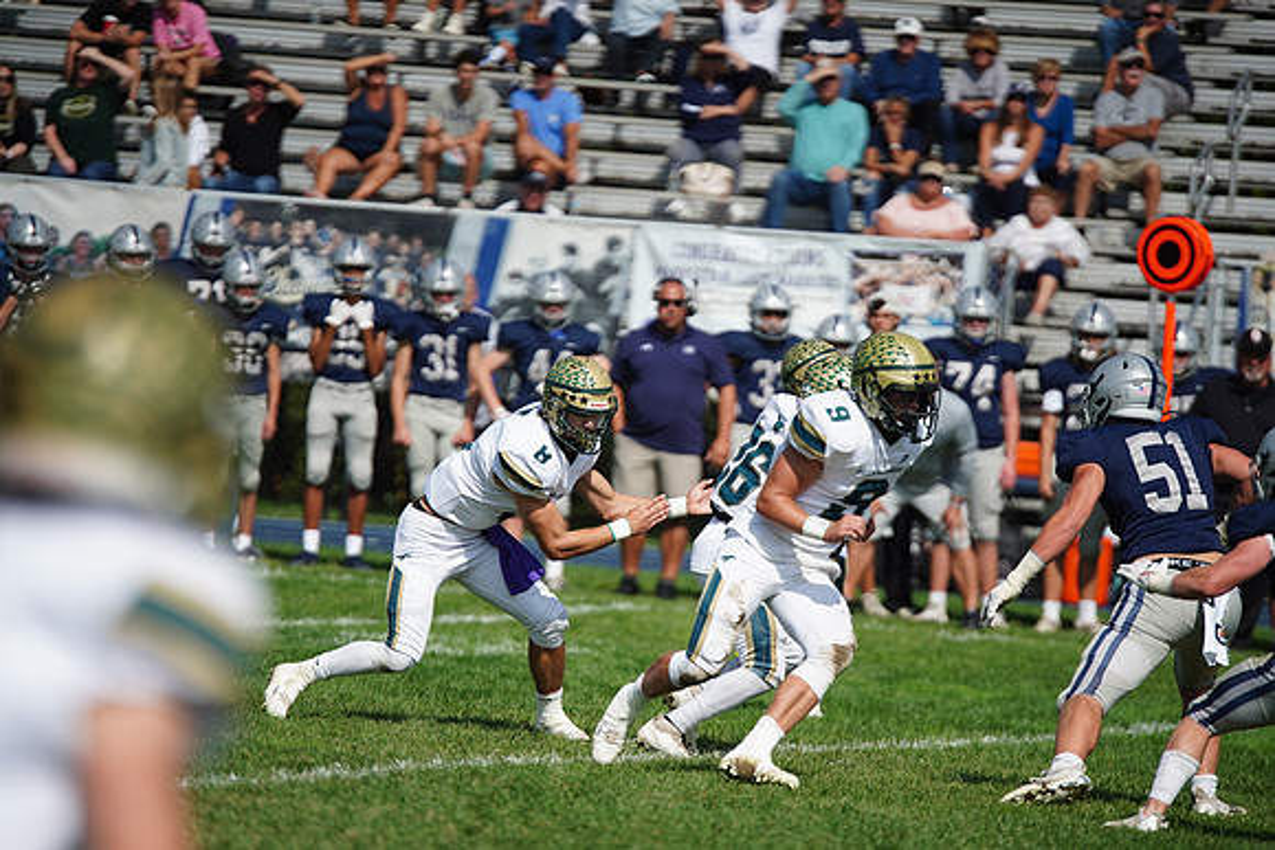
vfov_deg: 4.6
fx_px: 10627
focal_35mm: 300
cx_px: 638
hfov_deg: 6.9
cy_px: 425
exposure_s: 1/8000
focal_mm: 300
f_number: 2.8
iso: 400
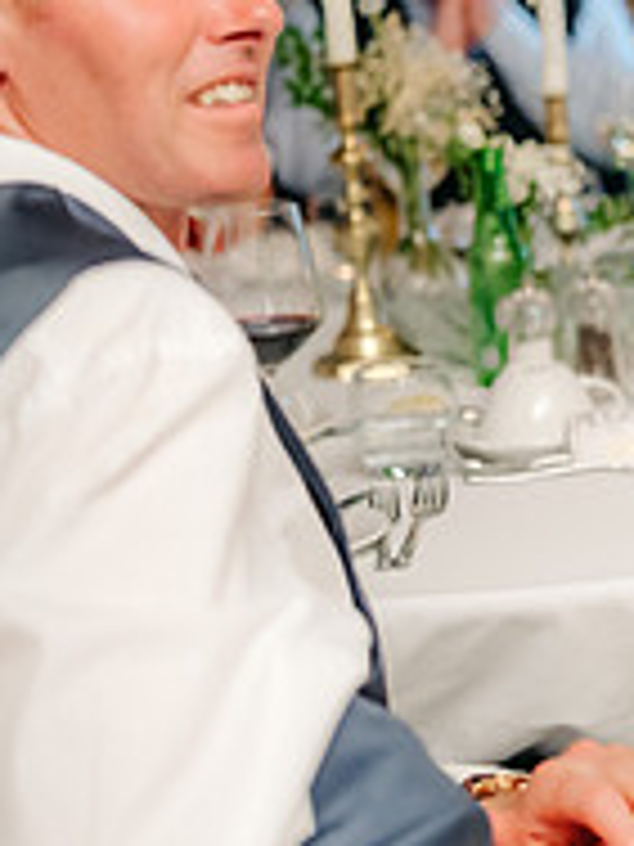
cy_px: 259
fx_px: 2540
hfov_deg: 12.9
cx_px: 1156
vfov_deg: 18.8
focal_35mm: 104
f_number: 1.4
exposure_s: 1/200
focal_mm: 35
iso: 1000
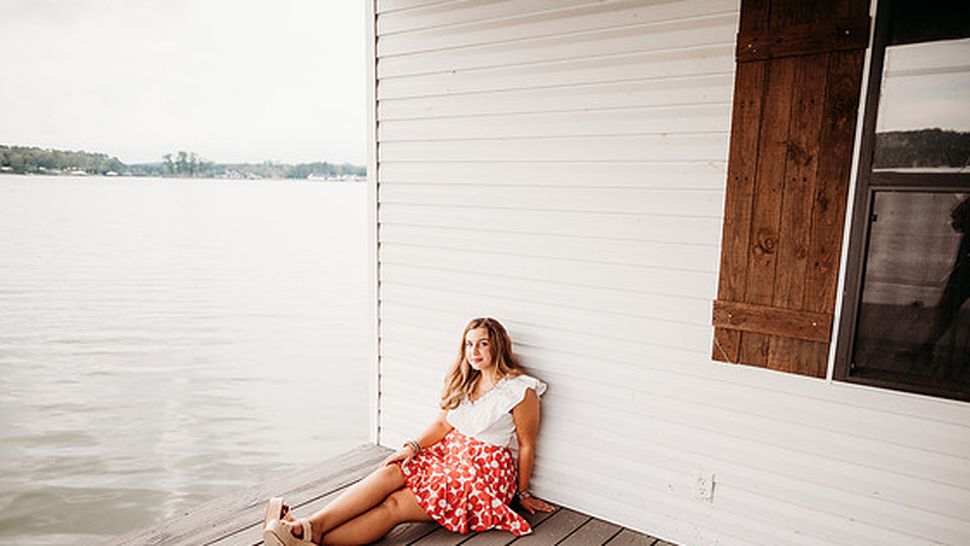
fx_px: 669
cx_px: 474
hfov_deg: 71.9
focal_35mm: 26
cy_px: 310
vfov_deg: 44.3
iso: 200
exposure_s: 1/250
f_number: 2.2
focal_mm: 24
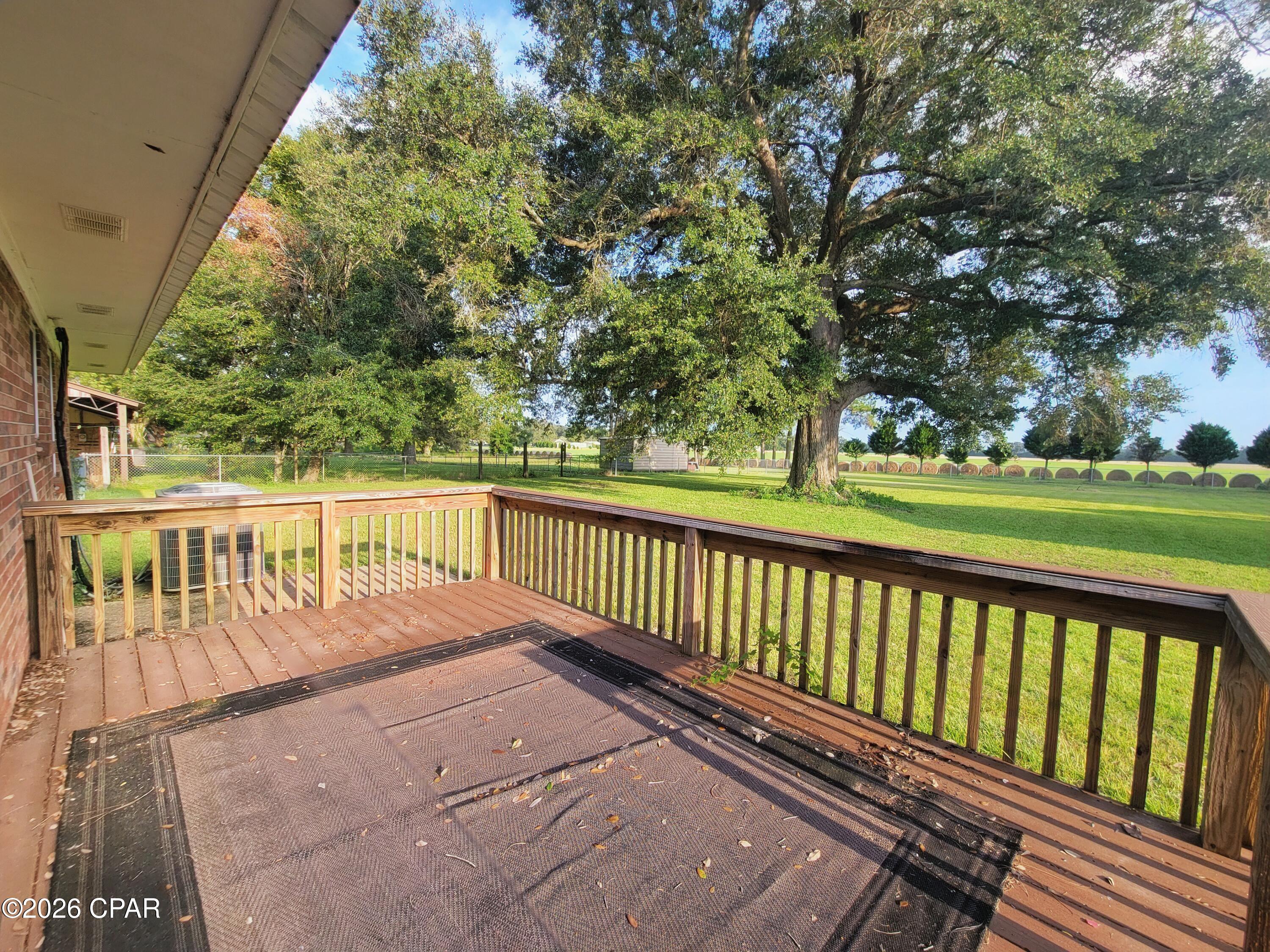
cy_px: 476
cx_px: 635
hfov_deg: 106.2
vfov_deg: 89.9
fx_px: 477
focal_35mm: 13
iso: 50
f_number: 2.2
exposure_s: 1/250
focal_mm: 2.2
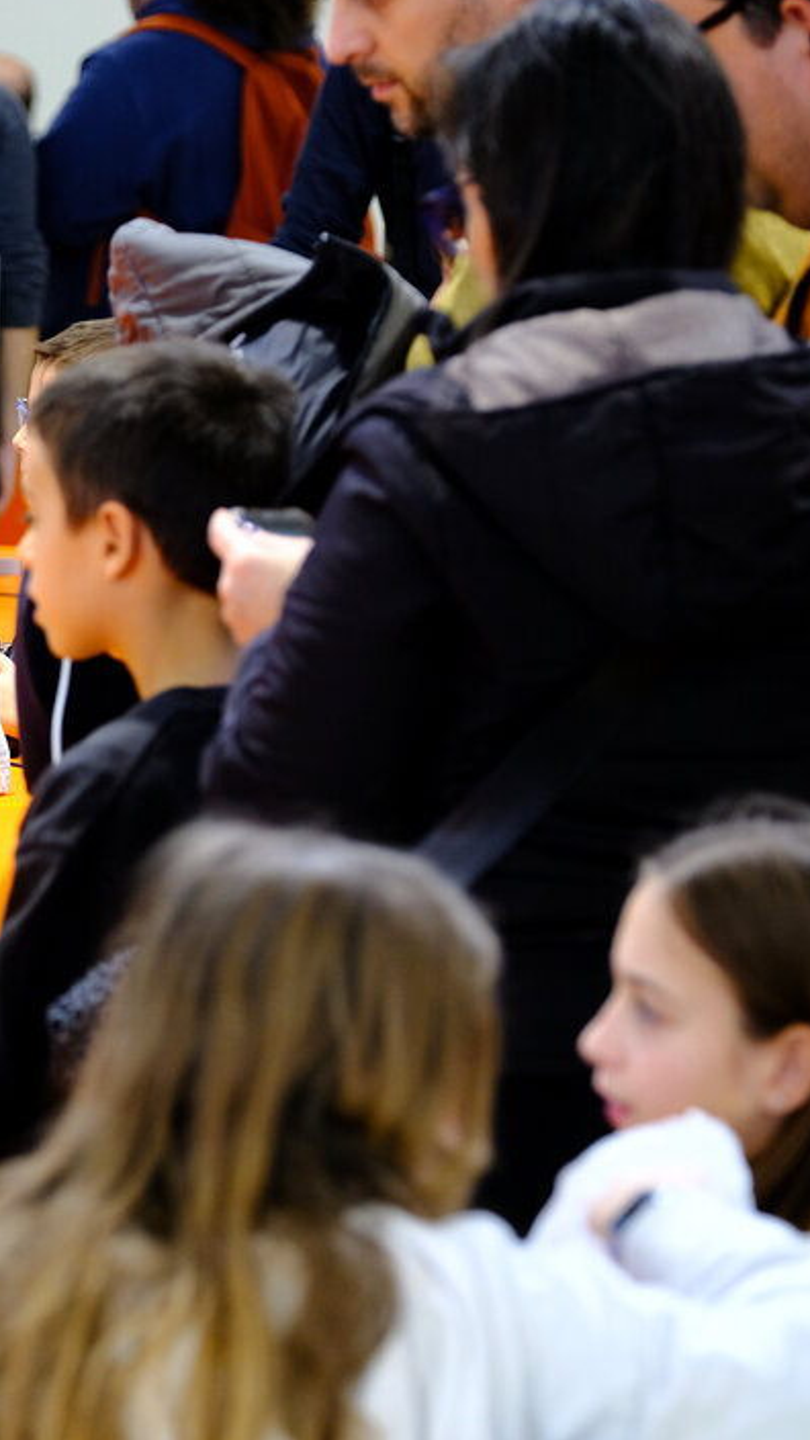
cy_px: 722
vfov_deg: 8.4
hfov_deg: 4.7
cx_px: -291
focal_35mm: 256
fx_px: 9775
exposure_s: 1/30
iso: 1250
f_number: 4
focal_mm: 102.2
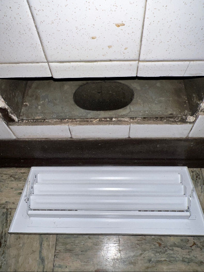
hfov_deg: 53.0
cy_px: 136
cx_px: 102
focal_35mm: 26
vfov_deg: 67.3
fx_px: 204
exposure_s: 1/2105
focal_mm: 4.2
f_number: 1.8
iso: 32
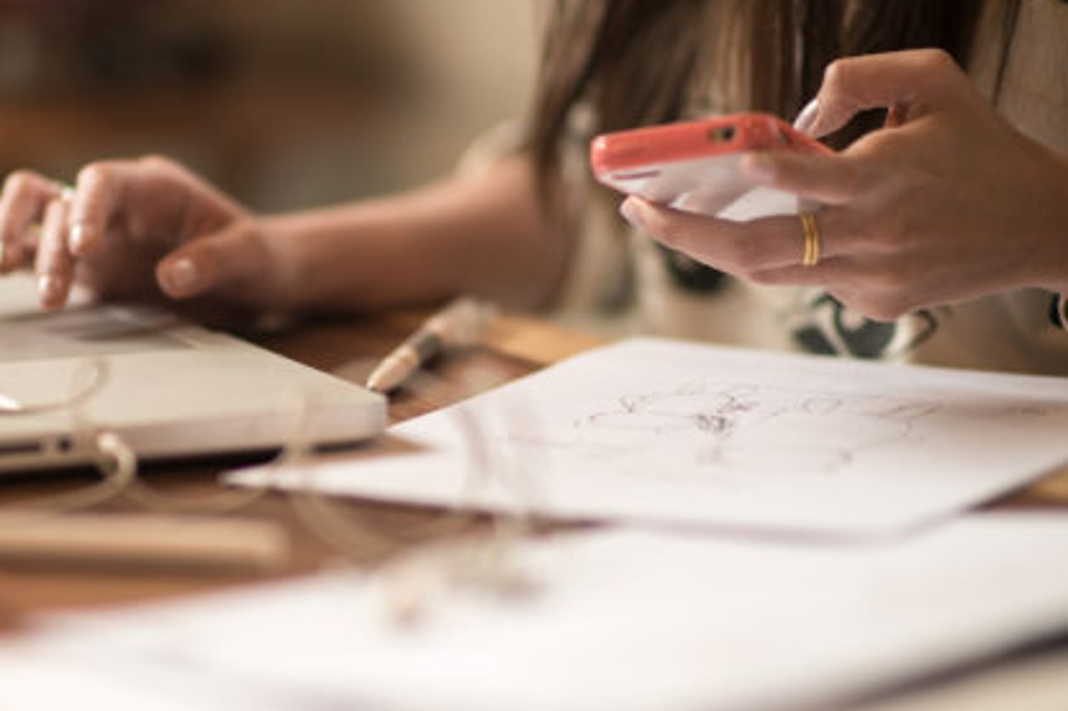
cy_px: 418
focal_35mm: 138
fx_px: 4092
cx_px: 286
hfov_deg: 14.8
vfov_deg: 9.9
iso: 100
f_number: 1.4
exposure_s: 1/100
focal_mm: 85
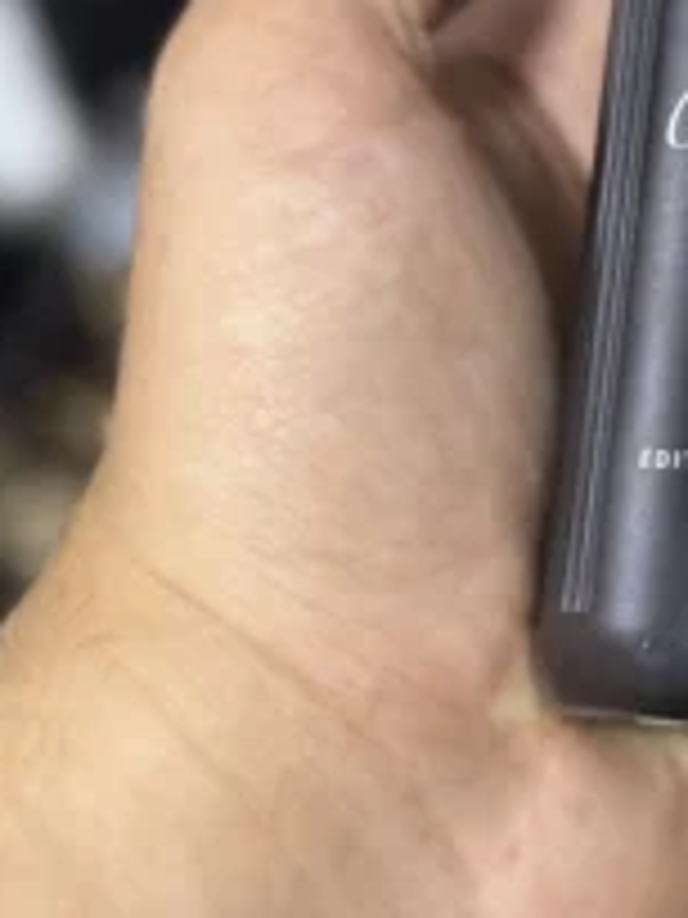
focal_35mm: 135
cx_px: 773
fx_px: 3578
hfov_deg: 10.8
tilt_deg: -51.8
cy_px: 47
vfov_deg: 14.4
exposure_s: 1/33
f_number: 1.78
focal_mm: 6.76
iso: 200
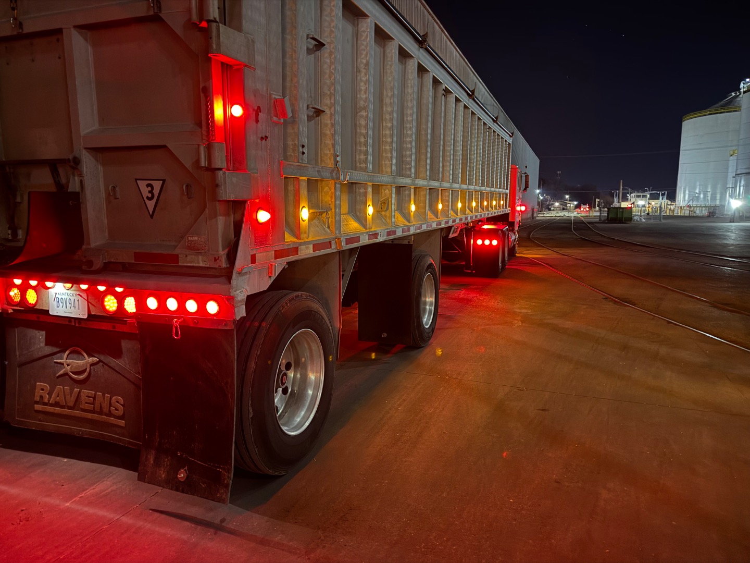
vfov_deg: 56.8
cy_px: 282
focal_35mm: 24
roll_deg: +0.9
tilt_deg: -7.9
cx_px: 375
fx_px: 520
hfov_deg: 71.6
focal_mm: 6.76
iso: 1600
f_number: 1.78
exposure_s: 1/9
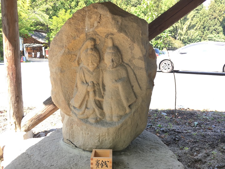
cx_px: 112
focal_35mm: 29
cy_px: 84
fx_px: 188
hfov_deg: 61.7
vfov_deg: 48.2
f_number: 2.2
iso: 25
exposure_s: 1/120
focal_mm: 4.15
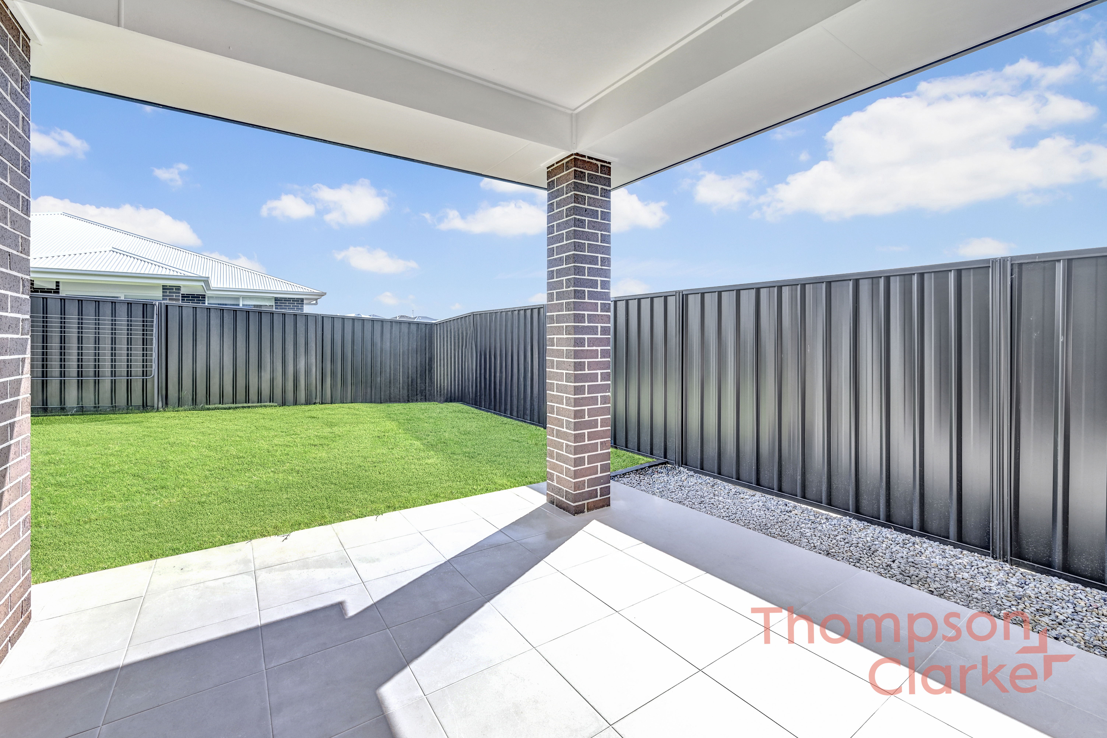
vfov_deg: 81.2
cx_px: 554
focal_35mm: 14
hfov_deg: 104.3
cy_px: 369
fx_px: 430
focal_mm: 14
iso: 100
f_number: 7.1
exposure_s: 1/30
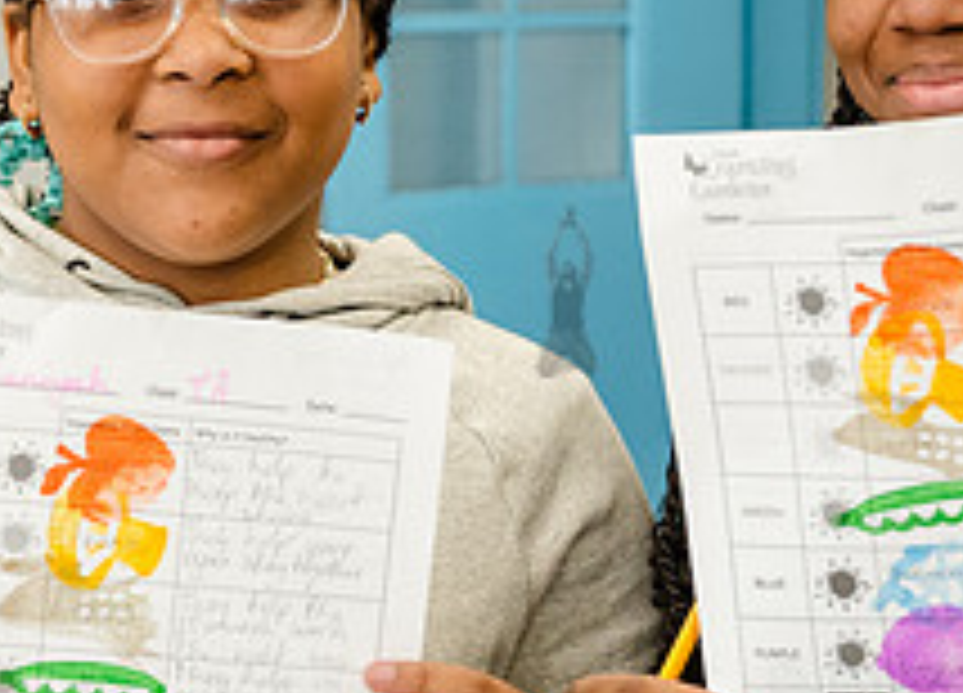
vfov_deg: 12.2
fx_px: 3235
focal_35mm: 118
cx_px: 440
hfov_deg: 16.9
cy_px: 358
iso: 1250
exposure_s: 1/160
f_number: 3.5
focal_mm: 35
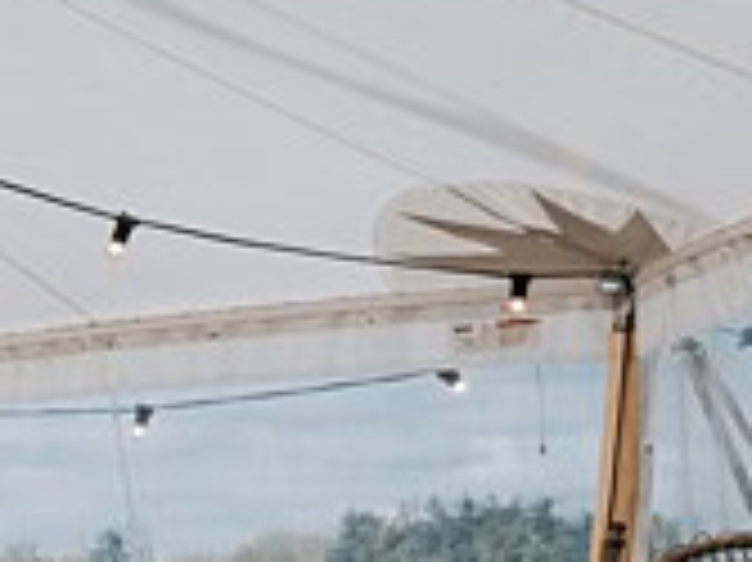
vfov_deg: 9.5
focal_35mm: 138
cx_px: -851
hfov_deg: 12.3
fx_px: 2996
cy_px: 1360
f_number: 9
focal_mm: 24
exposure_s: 1/320
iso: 250
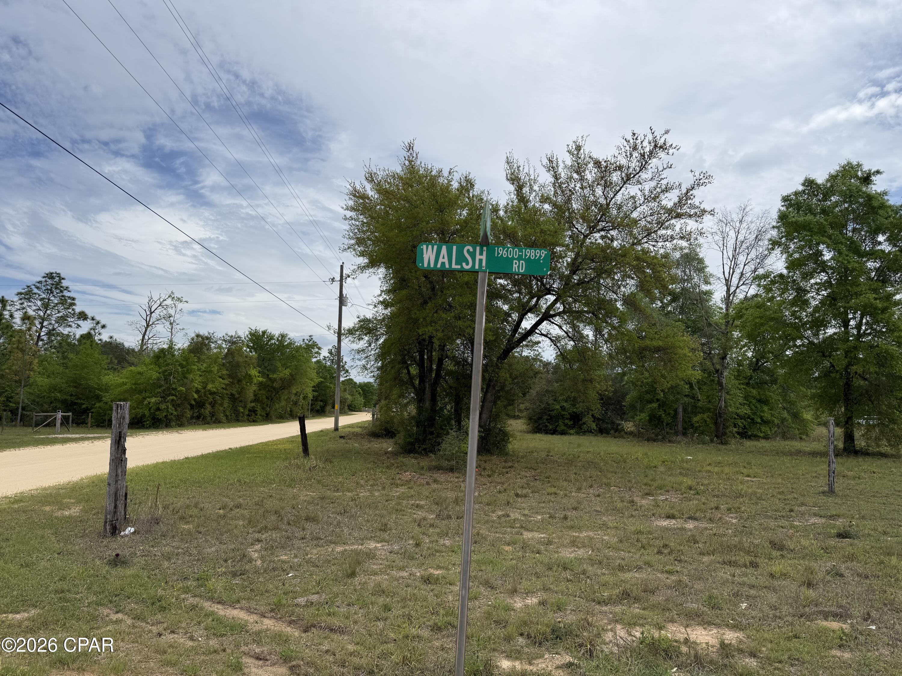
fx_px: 625
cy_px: 338
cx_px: 451
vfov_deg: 56.8
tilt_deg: +6.8
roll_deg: -0.8
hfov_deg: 71.6
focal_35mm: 24
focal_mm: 6.76
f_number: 1.78
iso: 80
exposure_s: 1/8130
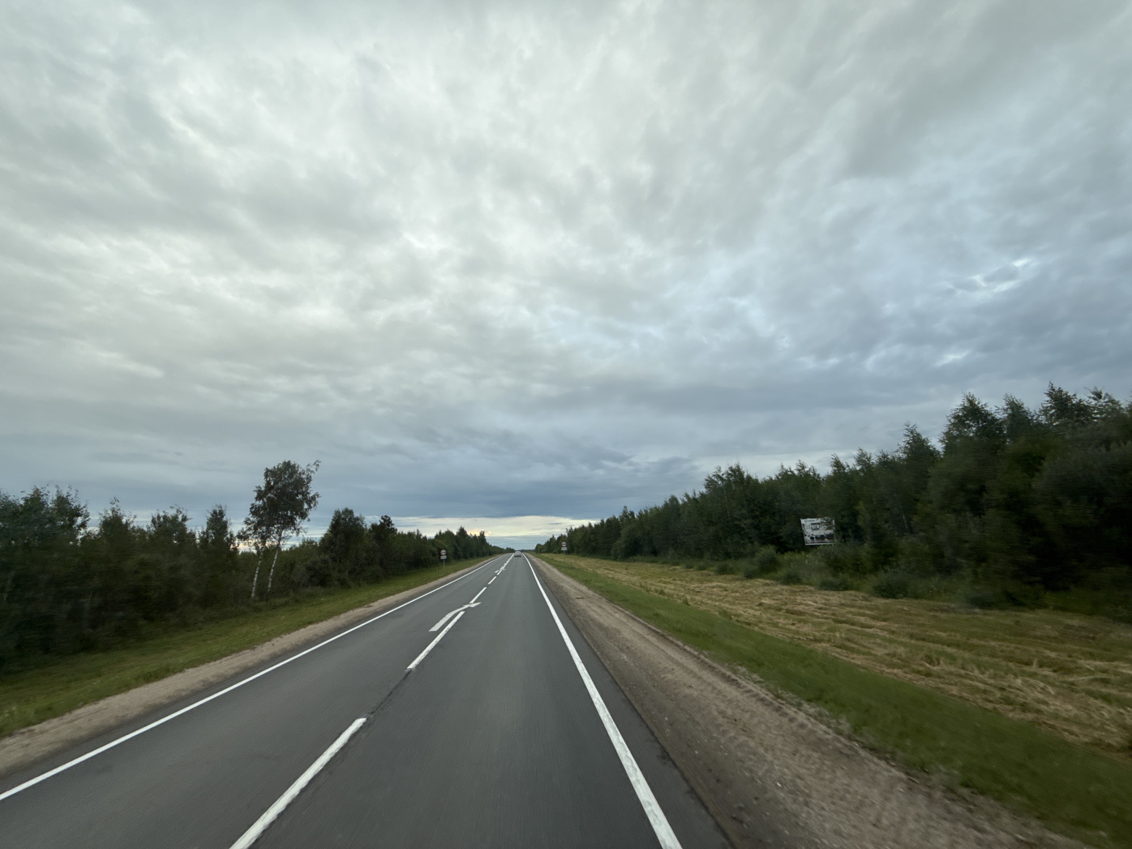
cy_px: 424
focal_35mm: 14
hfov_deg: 102.1
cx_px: 566
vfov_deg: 85.7
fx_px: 458
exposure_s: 1/408
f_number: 2.2
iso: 50
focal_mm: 2.22
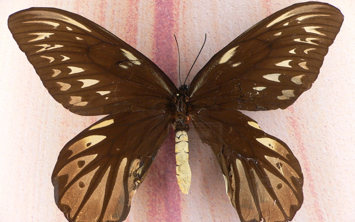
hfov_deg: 51.5
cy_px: 115
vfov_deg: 33.6
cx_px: 180
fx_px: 368
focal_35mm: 38
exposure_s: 1/60
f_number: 2.8
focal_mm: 4.6
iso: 100
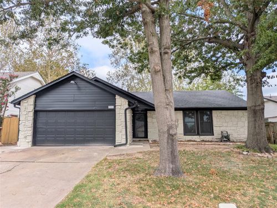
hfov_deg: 71.6
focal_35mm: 24
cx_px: 138
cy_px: 104
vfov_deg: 56.8
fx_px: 192
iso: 29
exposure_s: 1/1511
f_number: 1.7
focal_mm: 4.53
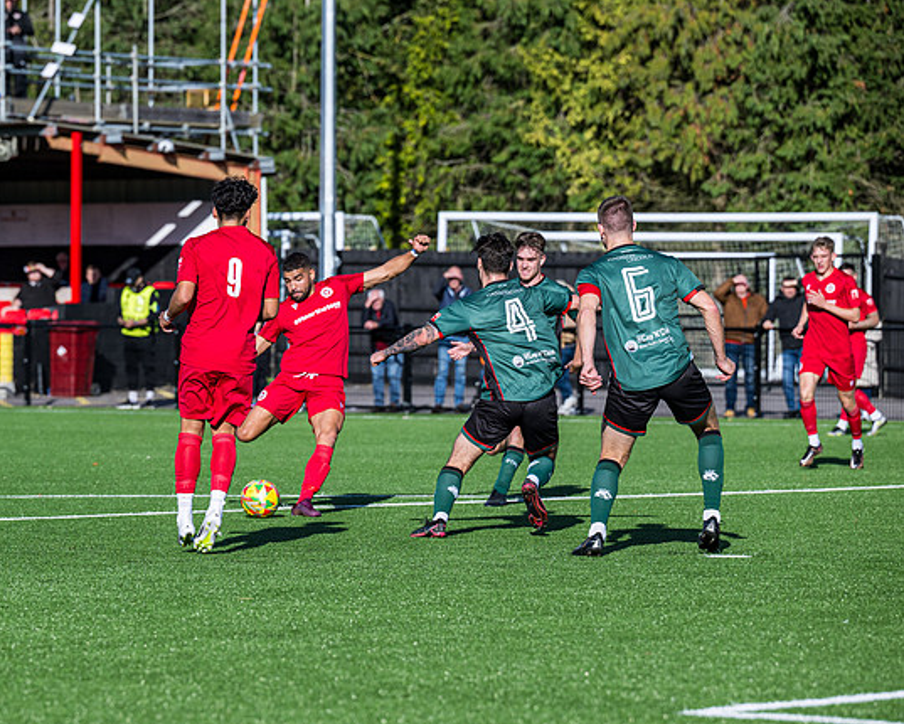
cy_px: 467
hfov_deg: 9.5
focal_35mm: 202
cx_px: 251
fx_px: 5406
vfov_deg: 7.7
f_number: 4
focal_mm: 130
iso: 200
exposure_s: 1/4000
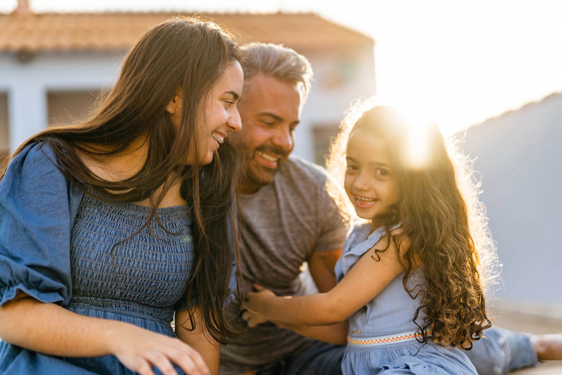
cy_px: 188
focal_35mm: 50
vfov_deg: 27.0
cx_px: 281
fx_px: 780
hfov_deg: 39.6
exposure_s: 1/2500
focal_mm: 50
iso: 64
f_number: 1.4
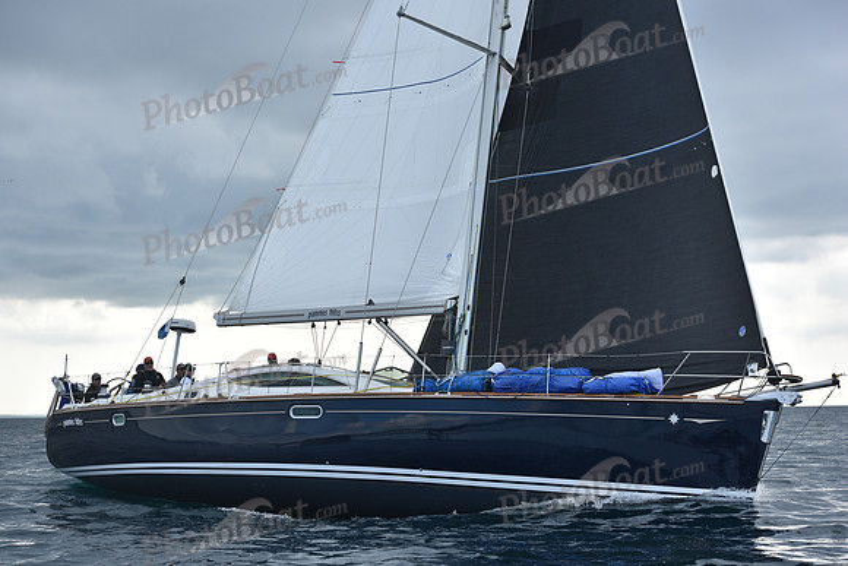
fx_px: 1649
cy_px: 283
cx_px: 424
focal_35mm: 70
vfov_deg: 19.5
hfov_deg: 28.8
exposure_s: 1/800
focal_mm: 70
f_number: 6.3
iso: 250
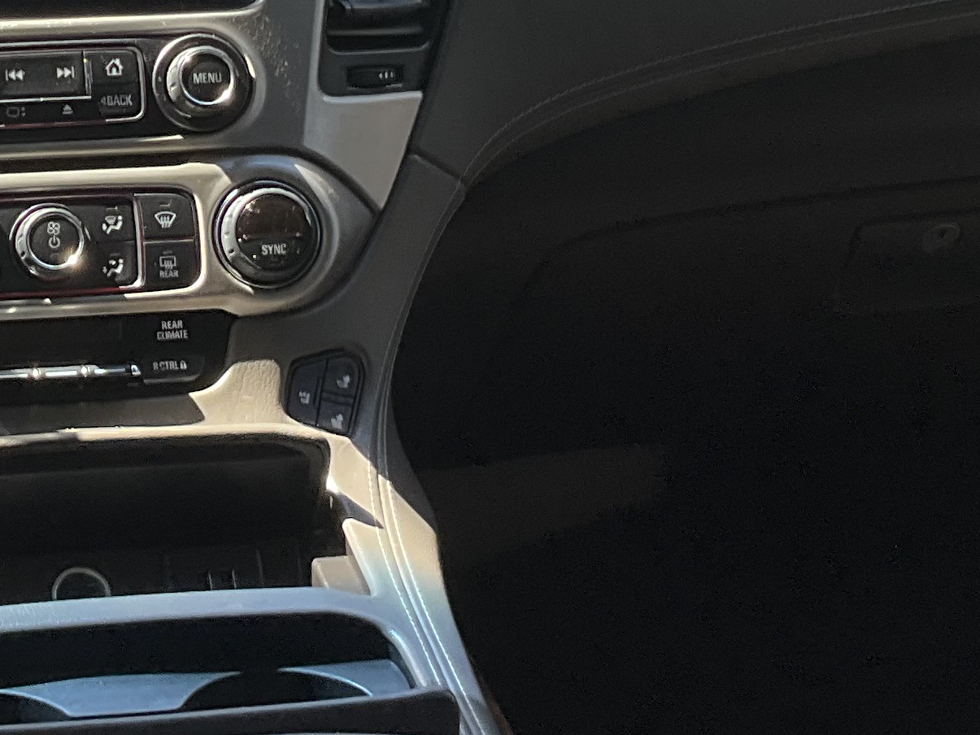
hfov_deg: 19.8
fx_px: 2746
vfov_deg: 15.1
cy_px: 84
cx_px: 69
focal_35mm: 97
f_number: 1.8
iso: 16
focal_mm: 3
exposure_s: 1/122
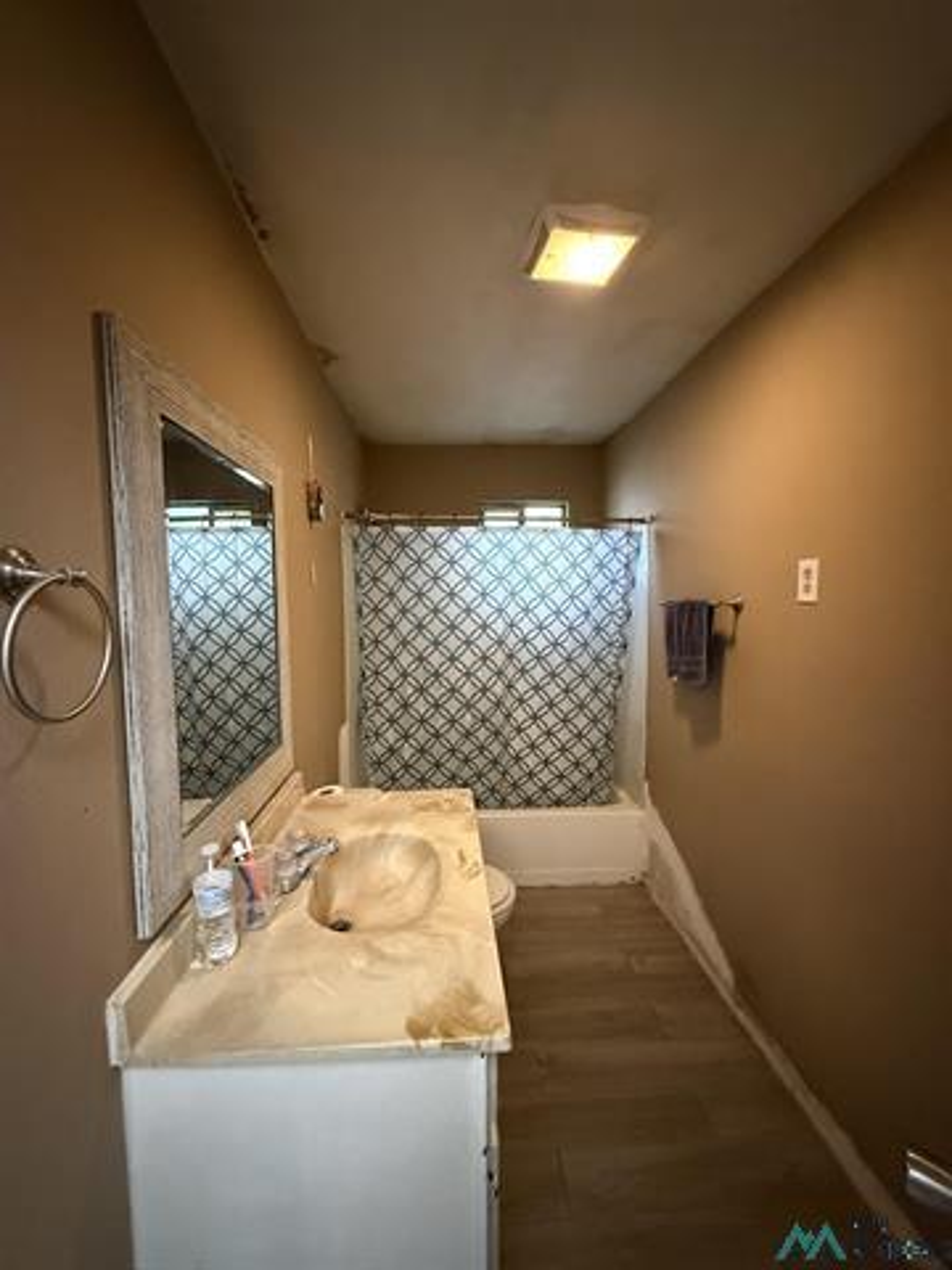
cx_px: 476
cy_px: 635
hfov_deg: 85.7
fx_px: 513
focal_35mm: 14
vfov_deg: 102.1
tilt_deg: -3.2
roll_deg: +0.2
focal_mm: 2.22
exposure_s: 1/60
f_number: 2.2
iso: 1600
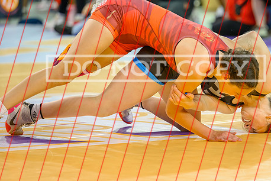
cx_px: 193
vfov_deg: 5.9
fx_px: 1763
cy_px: 78
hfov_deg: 8.8
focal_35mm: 234
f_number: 2.8
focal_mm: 150
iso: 2200
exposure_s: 1/800
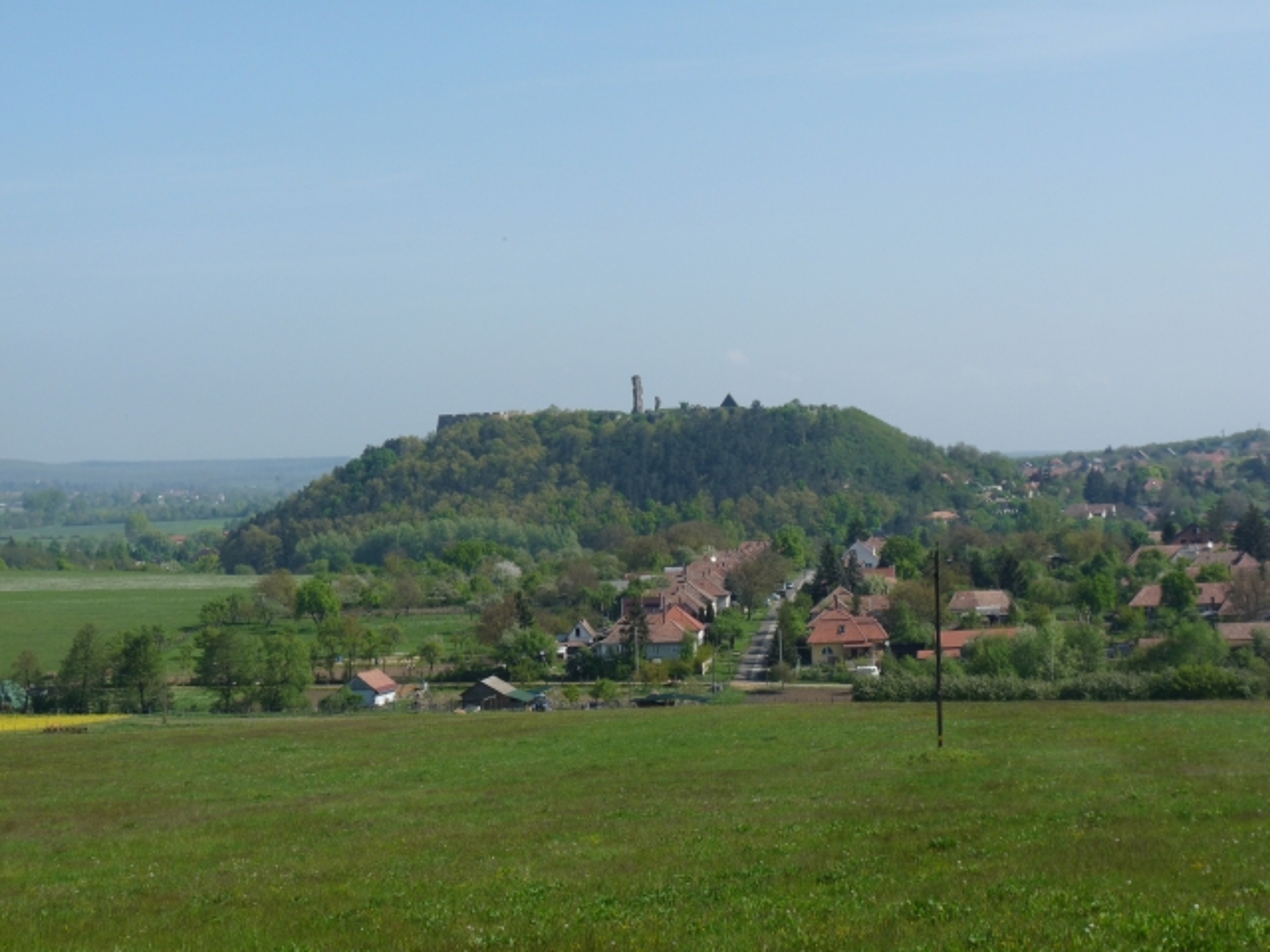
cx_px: 635
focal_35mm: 81
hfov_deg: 24.1
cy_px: 476
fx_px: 2972
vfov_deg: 18.2
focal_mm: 14.4
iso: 100
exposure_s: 1/400
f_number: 5.6
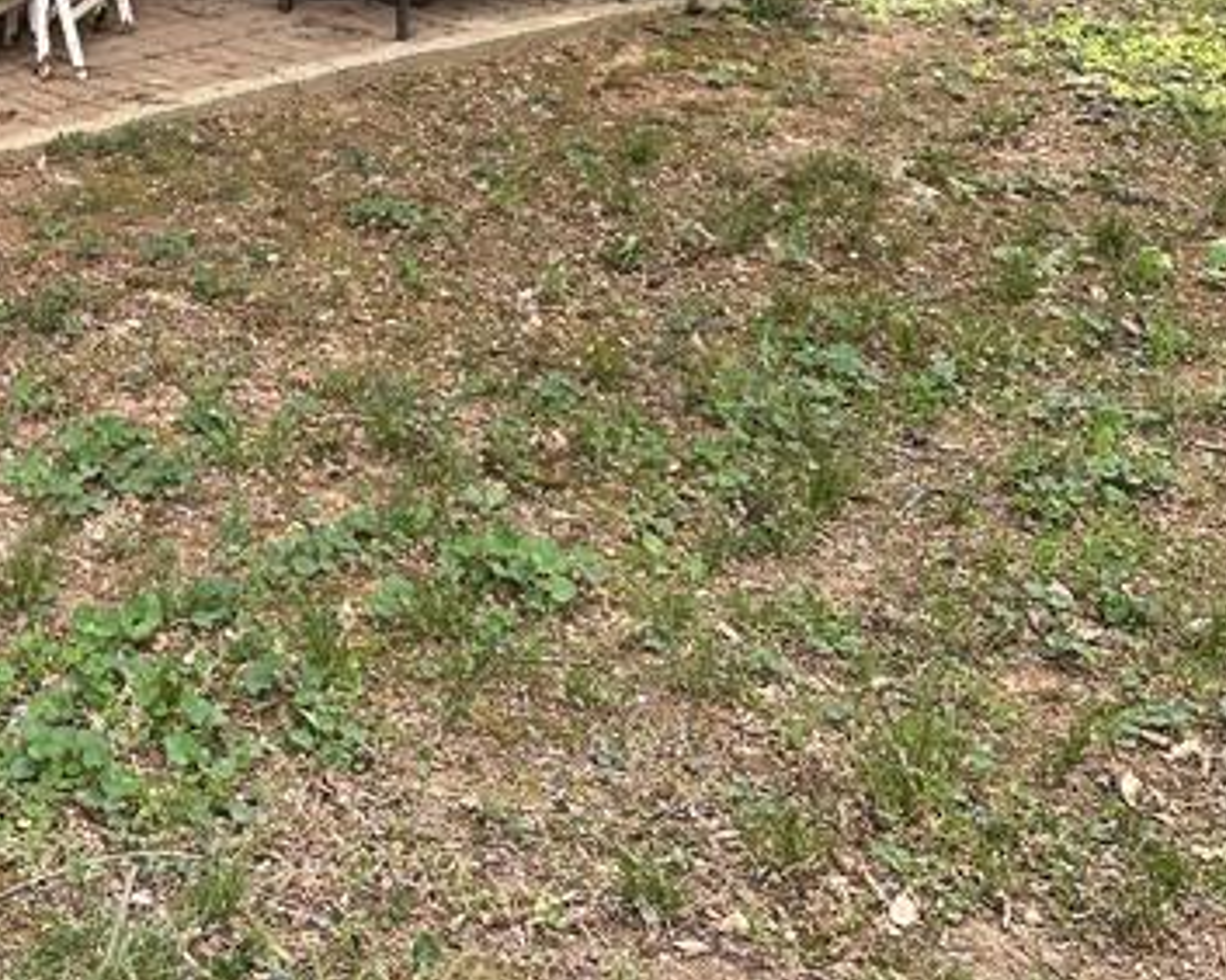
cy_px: -351
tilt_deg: -2.5
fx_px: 2466
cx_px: 28
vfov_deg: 20.2
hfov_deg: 26.6
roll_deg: -0.3
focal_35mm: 68
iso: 64
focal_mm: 6.86
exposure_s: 1/173
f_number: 1.78
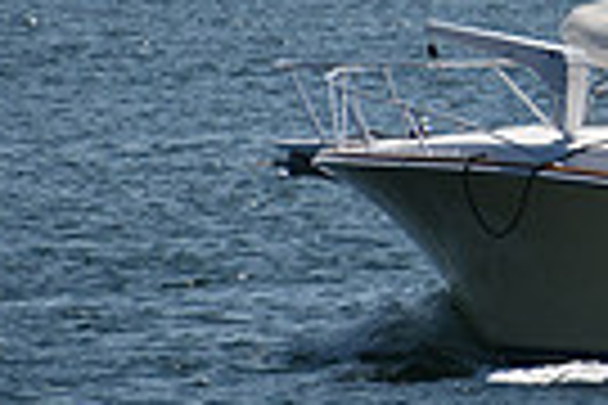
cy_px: -110
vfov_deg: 1.0
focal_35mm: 1418
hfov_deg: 1.5
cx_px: 1130
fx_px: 23947
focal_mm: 220
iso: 200
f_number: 7.1
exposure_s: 1/1600
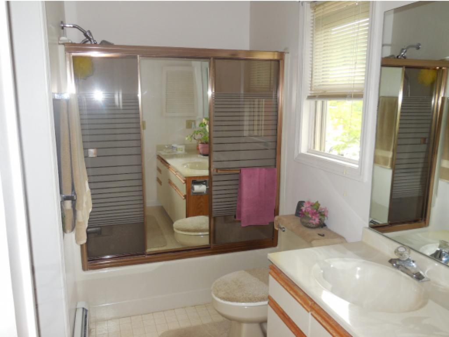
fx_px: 389
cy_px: 168
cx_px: 224
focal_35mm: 30
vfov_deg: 46.8
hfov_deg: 59.9
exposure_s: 1/25
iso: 220
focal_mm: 5.3
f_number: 3.2
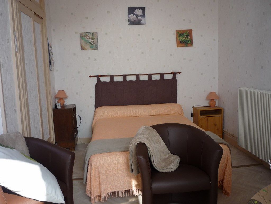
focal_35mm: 32
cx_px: 136
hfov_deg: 56.8
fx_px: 251
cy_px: 102
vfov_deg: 44.2
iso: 100
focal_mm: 5.2
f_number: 3.3
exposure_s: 1/60
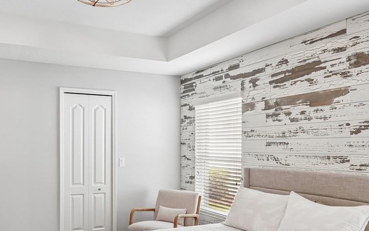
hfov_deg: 58.1
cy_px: 139
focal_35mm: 32
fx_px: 322
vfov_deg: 39.2
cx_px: 117
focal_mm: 16
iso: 400
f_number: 8
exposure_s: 1/25
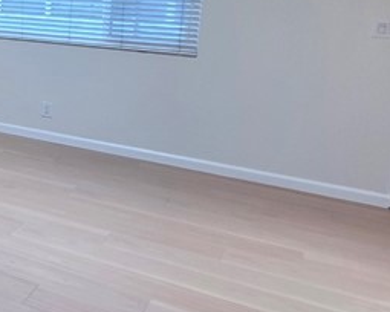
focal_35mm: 51
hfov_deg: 21.6
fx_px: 589
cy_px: 28
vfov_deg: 28.5
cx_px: -327
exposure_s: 1/120
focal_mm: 2.2
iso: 64
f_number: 1.9
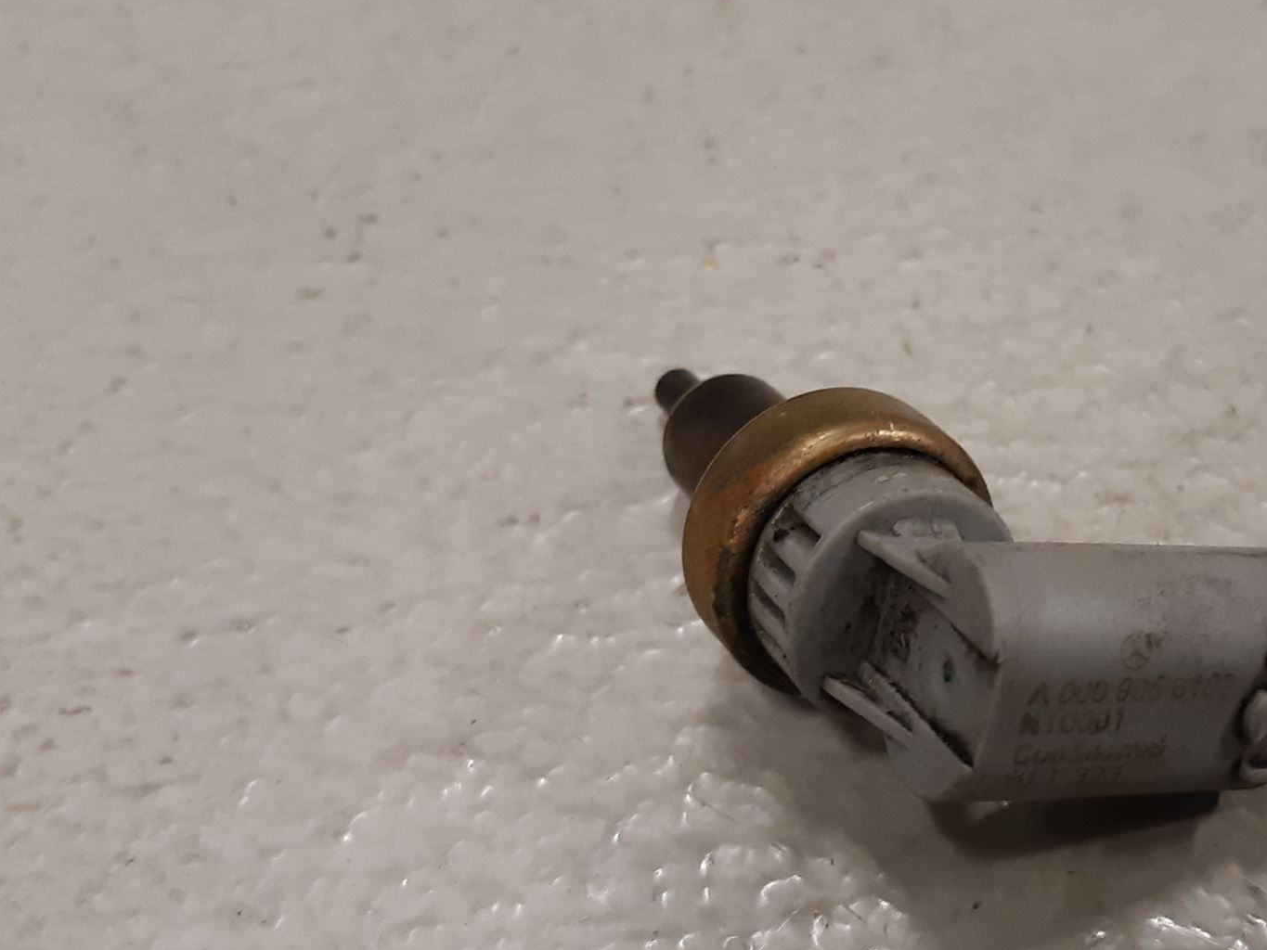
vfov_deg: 36.7
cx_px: 912
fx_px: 1428
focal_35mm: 39
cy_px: 552
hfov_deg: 46.5
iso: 160
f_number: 1.7
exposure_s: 1/50
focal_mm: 3.93
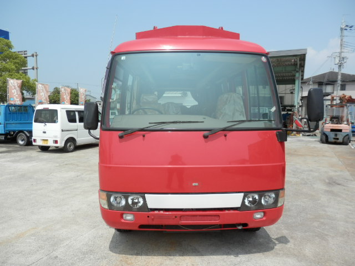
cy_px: 133
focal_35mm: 25
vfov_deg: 54.9
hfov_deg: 69.4
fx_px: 256
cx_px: 178
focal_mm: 4.5
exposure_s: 1/125
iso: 80
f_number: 8.7
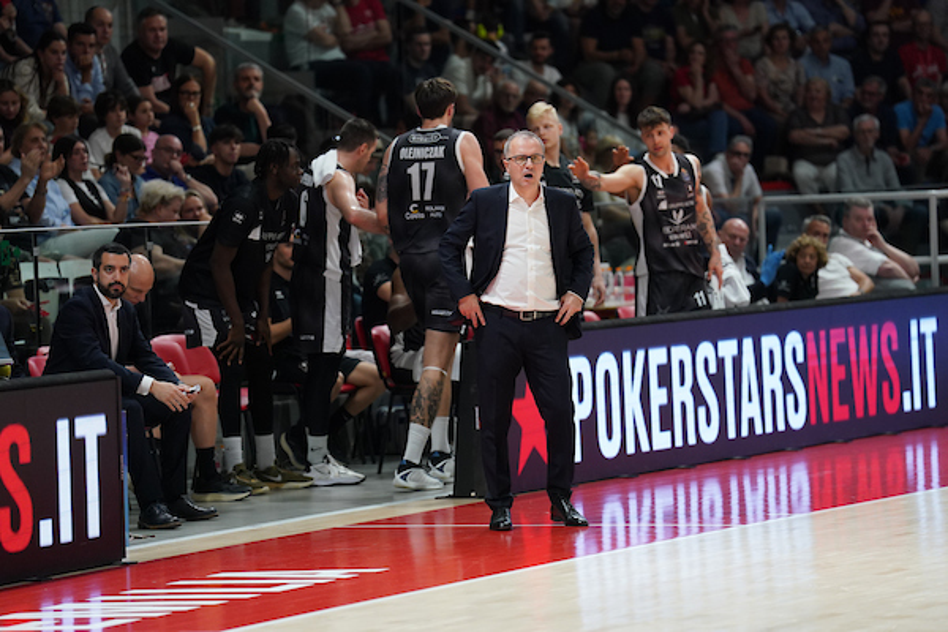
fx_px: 5266
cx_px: 474
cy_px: 316
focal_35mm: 200
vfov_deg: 6.9
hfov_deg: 10.3
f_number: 3.2
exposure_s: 1/1250
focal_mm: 200
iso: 2500
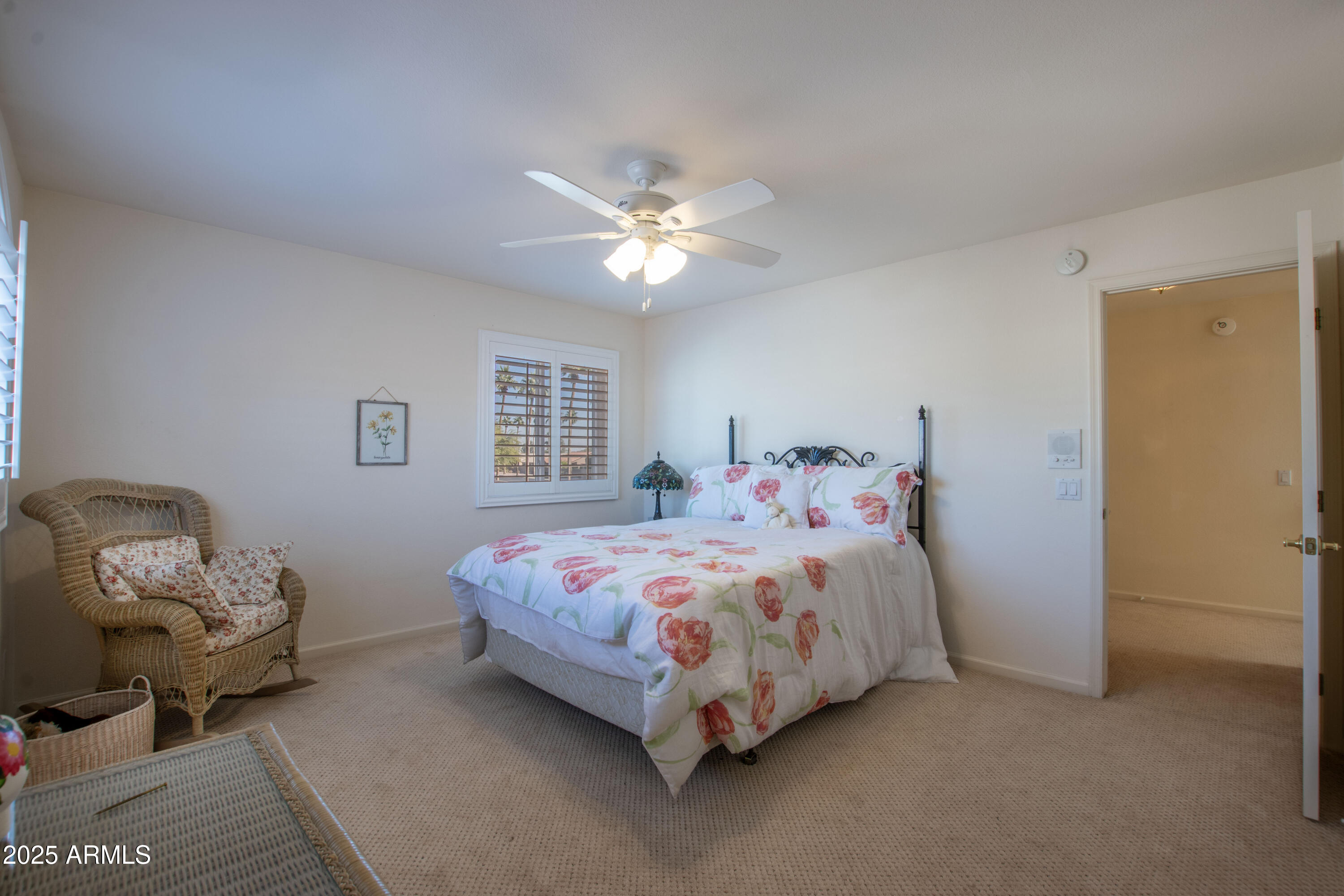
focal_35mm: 15
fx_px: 560
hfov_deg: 100.4
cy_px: 448
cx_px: 672
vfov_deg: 77.3
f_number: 11
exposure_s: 1/3
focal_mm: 10
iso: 100
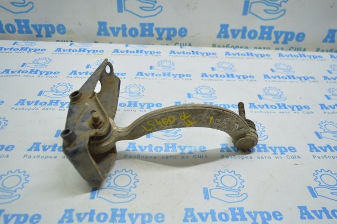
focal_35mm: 30
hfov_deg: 62.0
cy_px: 112
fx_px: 280
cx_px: 168
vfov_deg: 43.5
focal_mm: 20
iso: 400
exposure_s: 1/80
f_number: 3.8
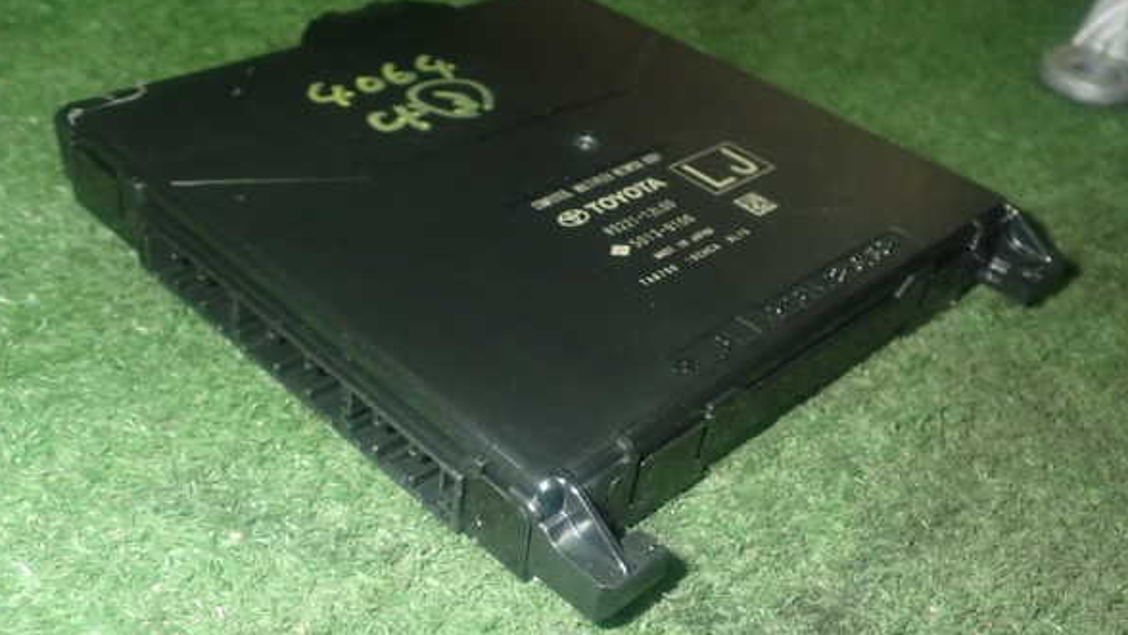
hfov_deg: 50.5
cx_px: 554
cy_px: 363
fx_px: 1197
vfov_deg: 29.7
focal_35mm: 40
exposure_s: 1/40
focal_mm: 6.37
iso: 800
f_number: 7.1
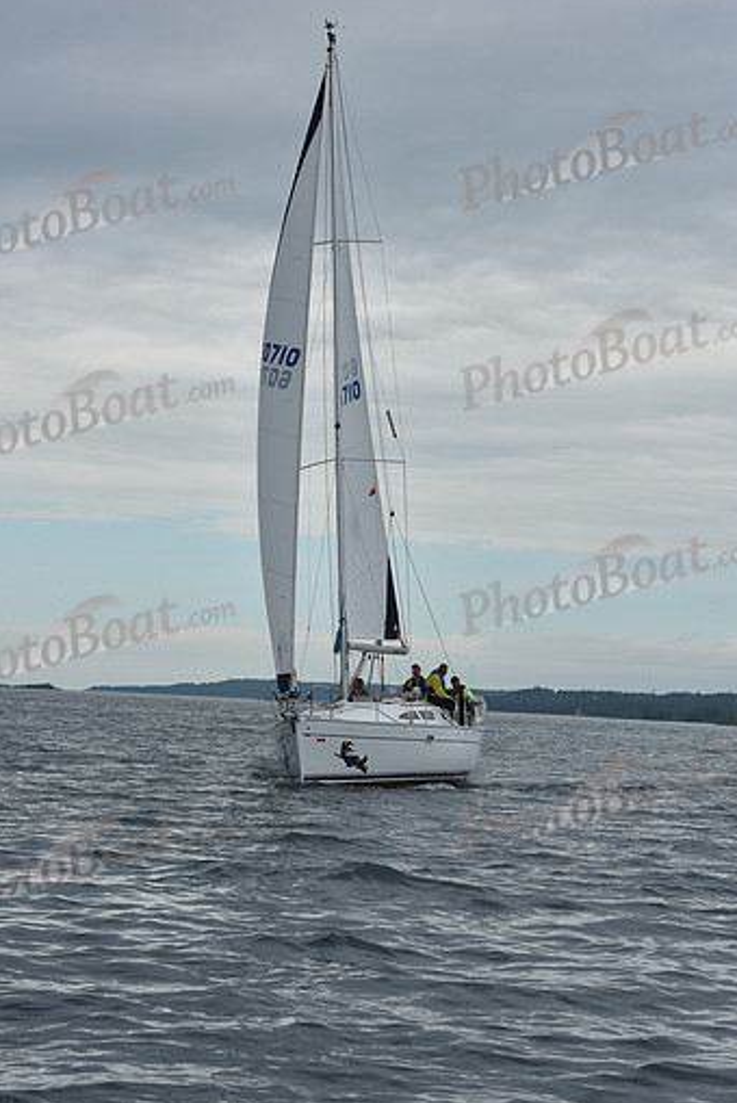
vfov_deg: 20.8
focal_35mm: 98
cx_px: 348
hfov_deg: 14.0
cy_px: 498
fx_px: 3005
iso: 250
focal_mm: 86
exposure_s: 1/800
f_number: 10
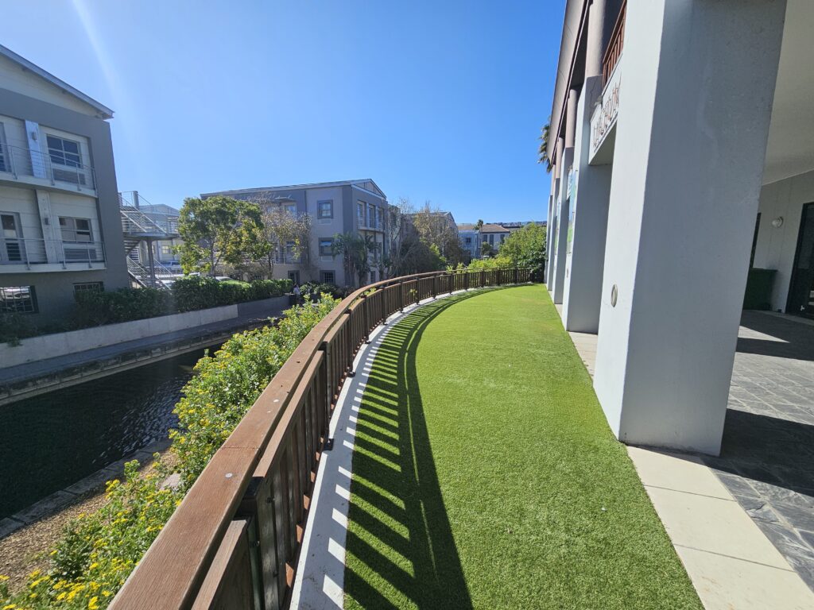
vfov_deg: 89.9
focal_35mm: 13
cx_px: 407
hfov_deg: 106.2
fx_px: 306
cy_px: 305
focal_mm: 2.2
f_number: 2.2
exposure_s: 1/2450
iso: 50
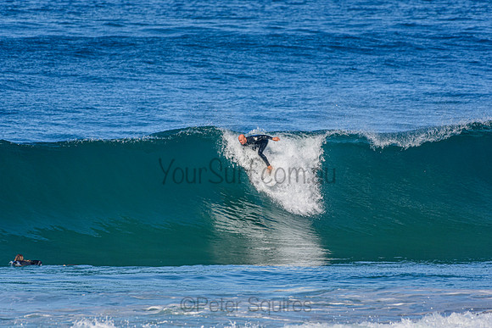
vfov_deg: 1.8
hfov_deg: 2.7
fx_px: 10252
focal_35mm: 750
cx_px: 246
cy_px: 164
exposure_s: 1/2000
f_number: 5.6
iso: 320
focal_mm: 500
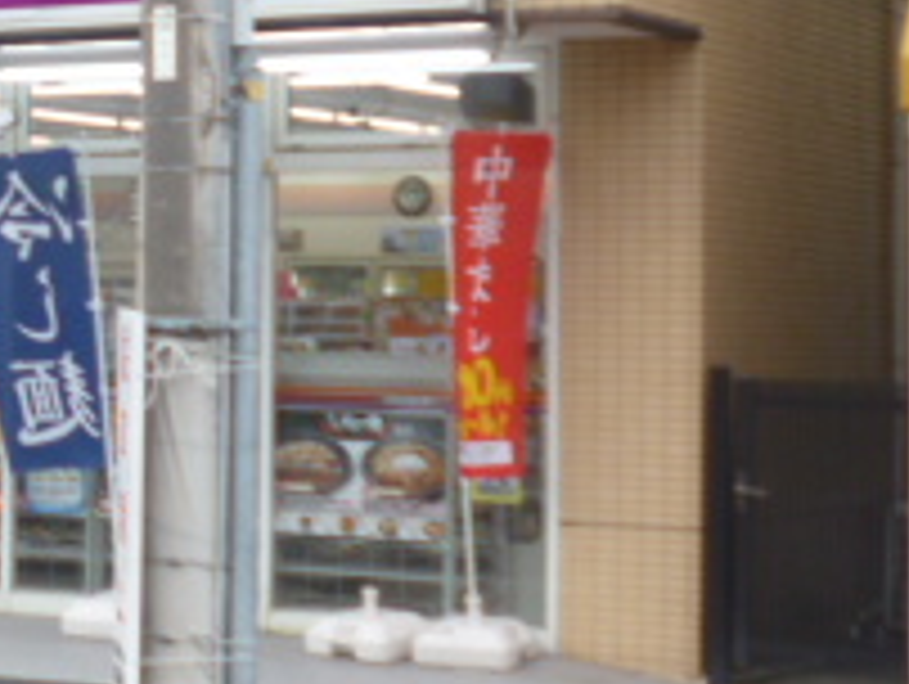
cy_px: 158
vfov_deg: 13.0
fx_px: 2997
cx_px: -374
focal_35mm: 114
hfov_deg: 16.1
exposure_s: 1/60
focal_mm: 6.4
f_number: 3.1
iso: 100
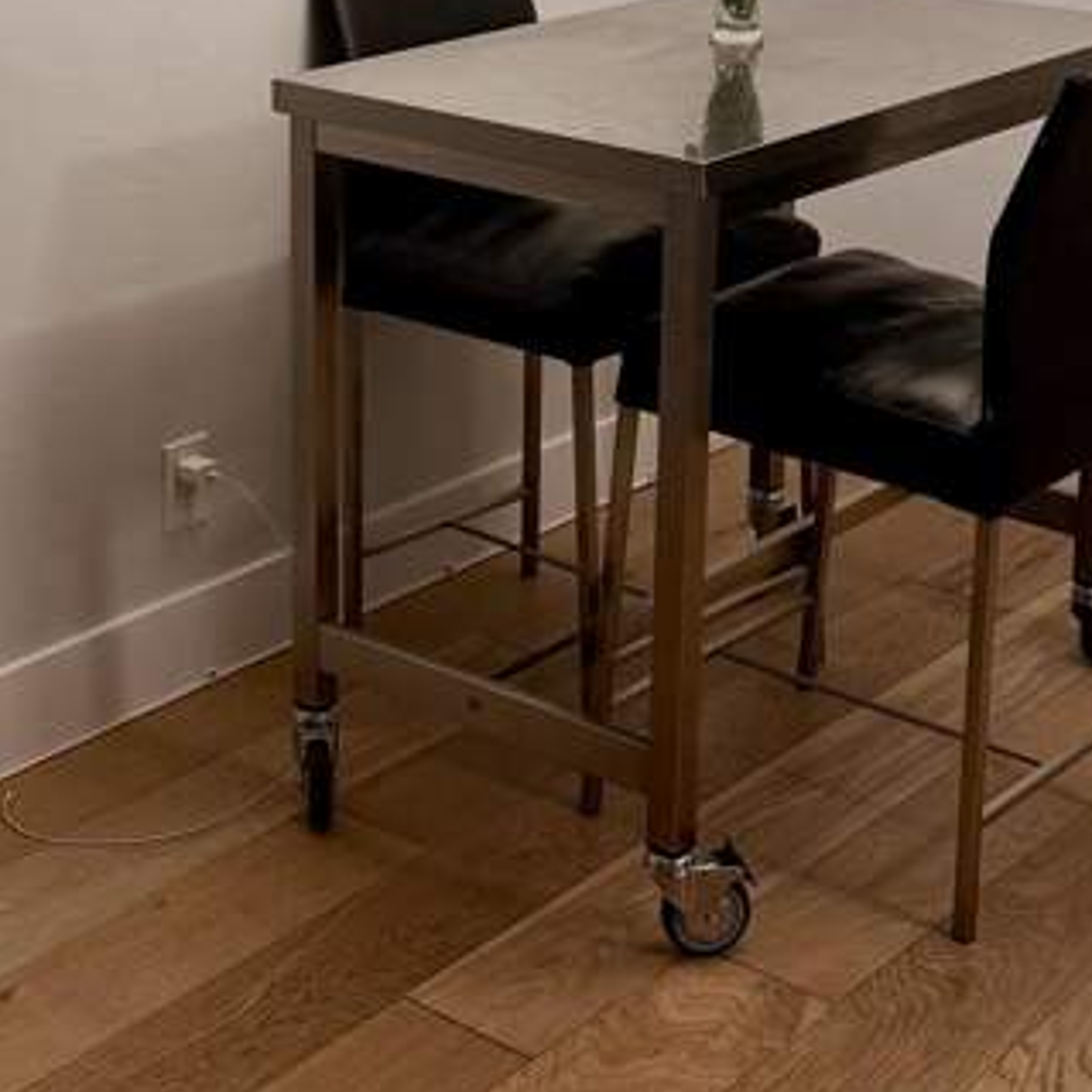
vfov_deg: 23.9
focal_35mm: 71
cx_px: 490
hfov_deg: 24.3
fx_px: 2534
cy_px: 192
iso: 320
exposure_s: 1/120
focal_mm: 6.76
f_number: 1.78
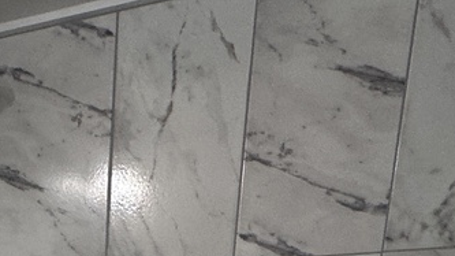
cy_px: 564
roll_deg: +3.4
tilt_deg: -17.3
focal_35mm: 66
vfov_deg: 14.2
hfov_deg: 26.4
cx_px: -158
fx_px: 796
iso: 100
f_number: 2.2
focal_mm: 2.22
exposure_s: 1/120
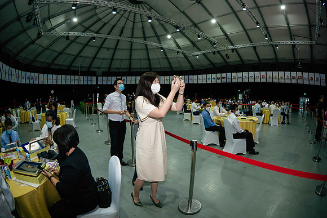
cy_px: 109
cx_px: 164
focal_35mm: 17
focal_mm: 8
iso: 1600
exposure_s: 1/60
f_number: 2.8
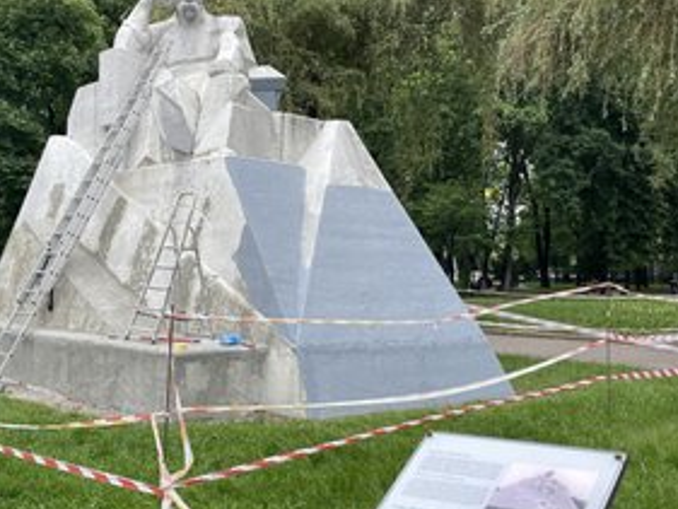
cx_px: 249
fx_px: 725
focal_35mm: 37
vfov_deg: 38.7
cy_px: 280
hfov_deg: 49.6
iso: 32
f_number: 1.6
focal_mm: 4.2
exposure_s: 1/1575
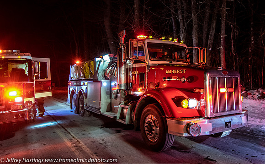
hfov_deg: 46.6
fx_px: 306
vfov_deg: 29.9
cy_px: 69
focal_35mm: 43
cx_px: 153
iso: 2500
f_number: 4
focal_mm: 24
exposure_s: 1/50
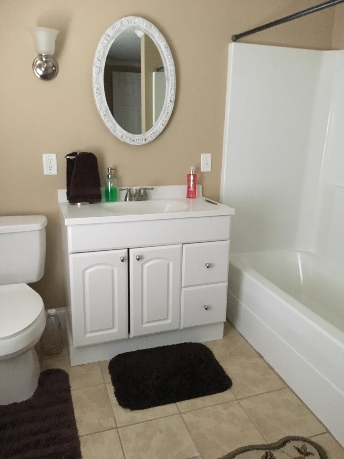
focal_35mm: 29
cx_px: 172
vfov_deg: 61.7
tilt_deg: -13.6
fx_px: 384
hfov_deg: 48.2
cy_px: 230
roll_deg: -1.2
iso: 500
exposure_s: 1/15
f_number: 2.2
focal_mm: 4.15
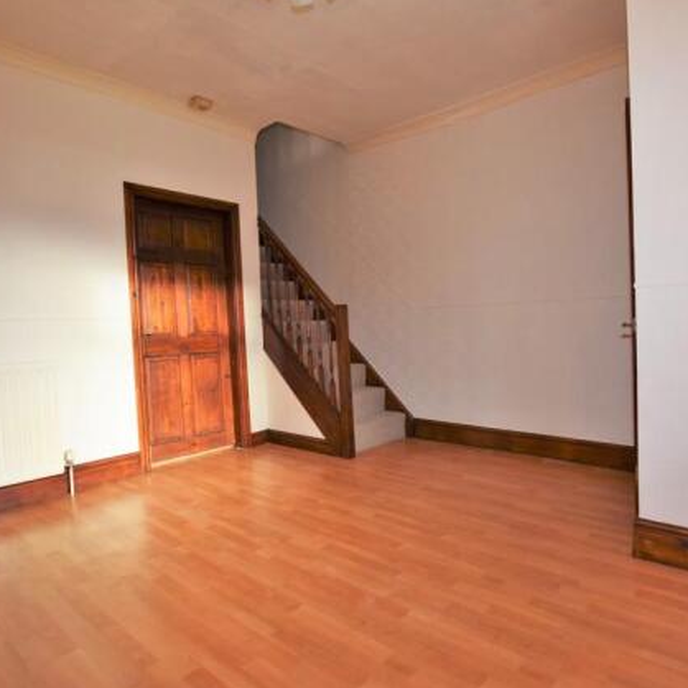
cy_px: 343
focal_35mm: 20
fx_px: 450
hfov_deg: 74.0
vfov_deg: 74.8
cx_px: 414
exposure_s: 1/125
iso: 800
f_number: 5.6
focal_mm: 10
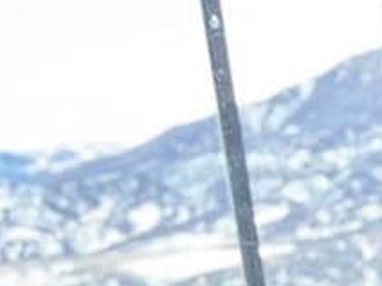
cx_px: 1169
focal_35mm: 181
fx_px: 1997
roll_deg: -0.5
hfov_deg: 8.8
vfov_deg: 7.1
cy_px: 944
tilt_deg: -20.3
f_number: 1.78
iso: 80
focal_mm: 6.76
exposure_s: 1/120
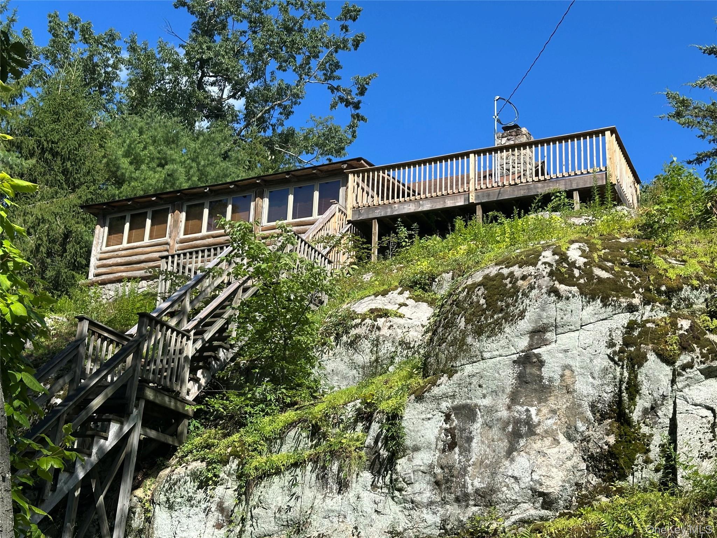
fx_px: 994
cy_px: 269
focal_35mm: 48
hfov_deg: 39.7
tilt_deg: +21.9
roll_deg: -3.8
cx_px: 358
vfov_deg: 30.3
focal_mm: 6.86
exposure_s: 1/2532
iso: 64
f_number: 1.78
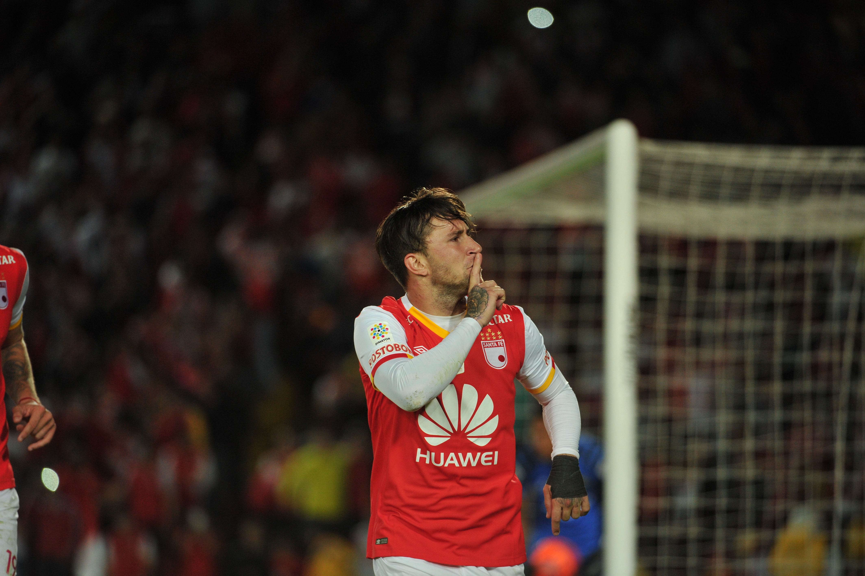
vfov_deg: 4.2
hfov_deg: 6.2
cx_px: 432
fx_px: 7924
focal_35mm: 330
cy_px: 288
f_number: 4
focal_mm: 330
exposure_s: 1/1000
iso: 2000
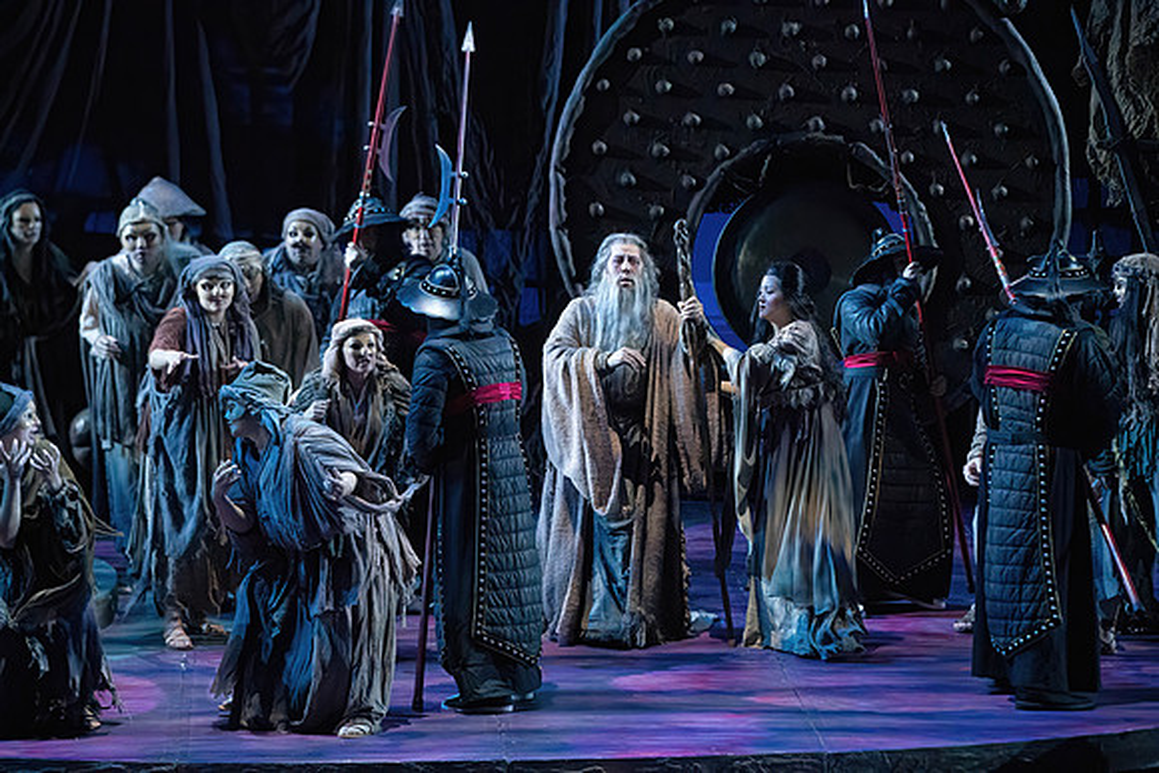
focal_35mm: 200
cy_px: 386
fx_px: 6440
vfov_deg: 6.9
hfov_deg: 10.3
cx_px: 580
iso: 20000
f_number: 4.5
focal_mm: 200
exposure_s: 1/400
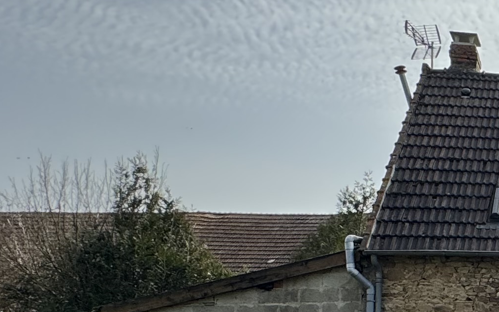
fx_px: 802
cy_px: 299
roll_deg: +1.1
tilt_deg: +3.8
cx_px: 781
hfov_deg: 24.8
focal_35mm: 59
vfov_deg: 21.4
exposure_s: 1/1236
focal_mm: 2.22
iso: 40
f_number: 2.2
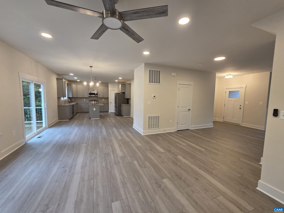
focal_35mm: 13
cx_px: 142
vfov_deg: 89.9
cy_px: 106
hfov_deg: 106.2
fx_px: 107
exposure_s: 1/120
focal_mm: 2.2
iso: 250
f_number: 2.2
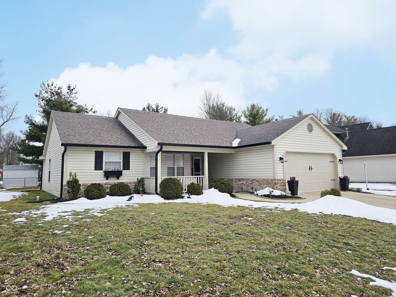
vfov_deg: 58.9
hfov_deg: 73.9
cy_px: 148
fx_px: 263
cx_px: 198
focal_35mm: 23
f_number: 1.7
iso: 10
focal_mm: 6.3
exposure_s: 1/1058
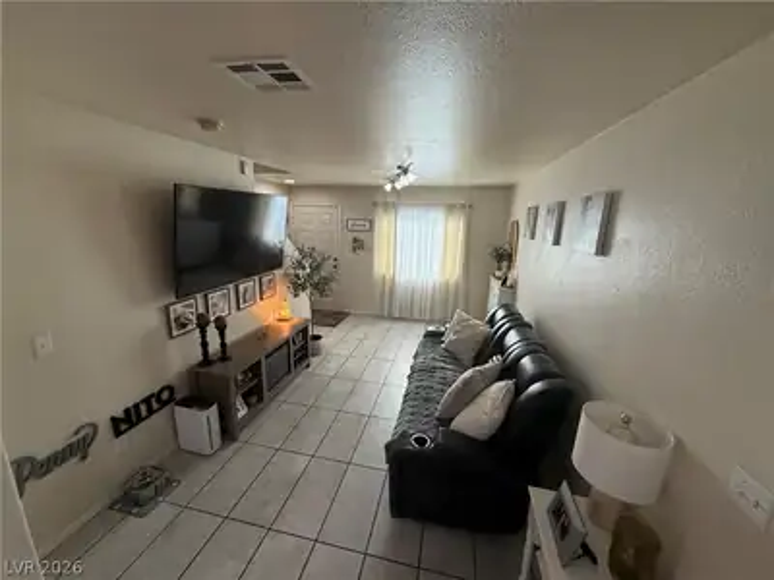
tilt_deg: -13.3
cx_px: 387
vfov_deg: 85.7
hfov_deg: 102.1
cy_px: 290
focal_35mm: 14
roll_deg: -1.1
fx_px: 313
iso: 160
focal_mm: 2.22
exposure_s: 1/120
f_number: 2.2
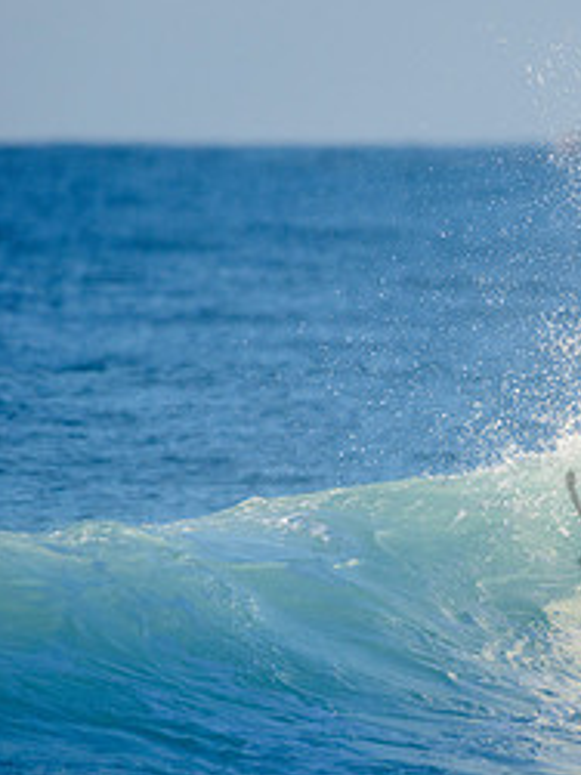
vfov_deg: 1.8
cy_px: 492
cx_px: 884
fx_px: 24884
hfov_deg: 1.3
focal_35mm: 1111
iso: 360
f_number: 5.6
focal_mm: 500
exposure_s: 1/2000
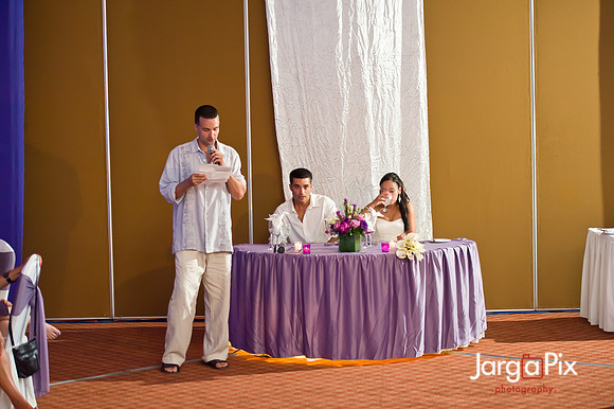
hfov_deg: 28.9
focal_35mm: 70
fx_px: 1193
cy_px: 204
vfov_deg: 19.4
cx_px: 307
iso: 1600
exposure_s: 1/125
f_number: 3.2
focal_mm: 70
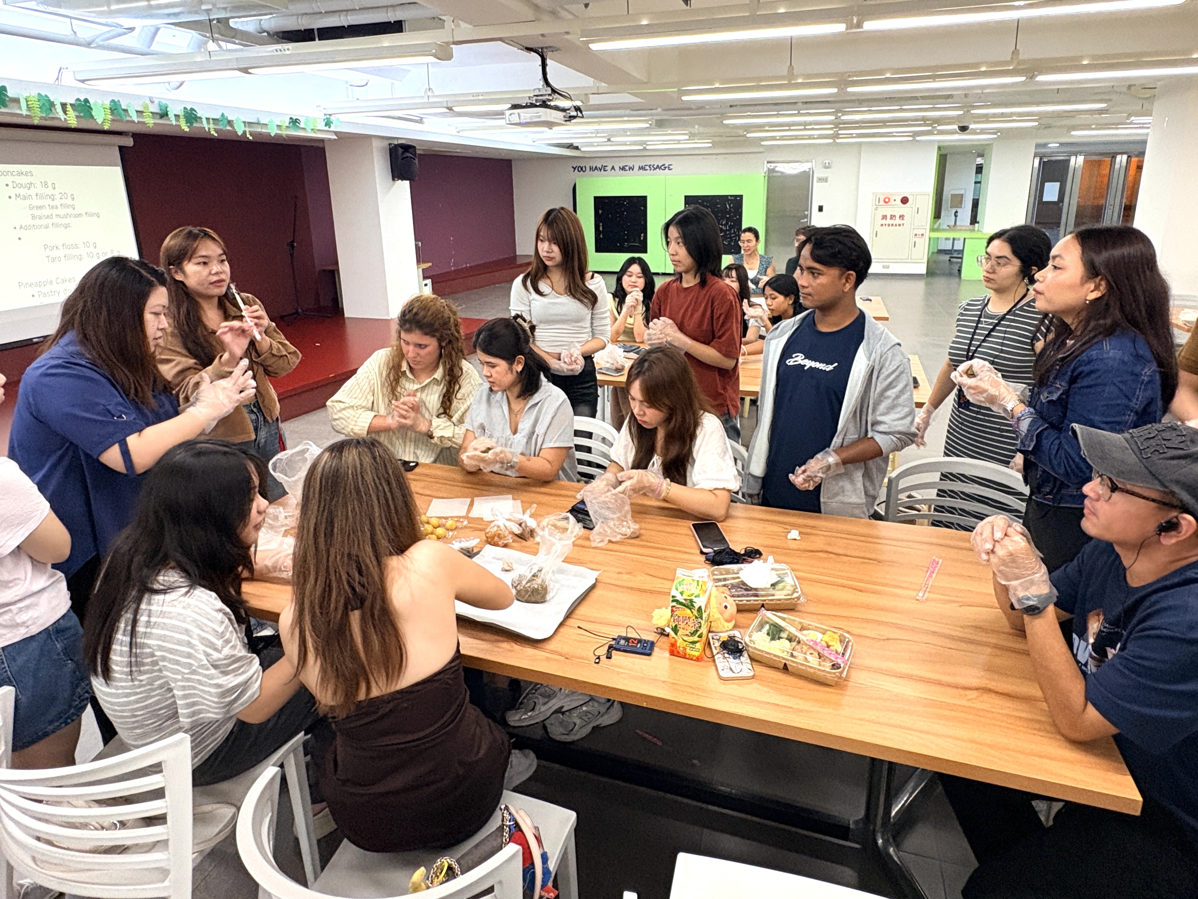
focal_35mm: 14
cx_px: 599
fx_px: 485
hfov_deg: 102.1
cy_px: 450
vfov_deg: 85.7
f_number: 2.2
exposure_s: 1/60
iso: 400
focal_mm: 2.22
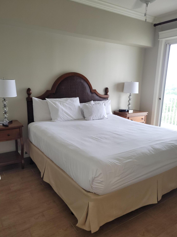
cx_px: 88
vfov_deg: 65.3
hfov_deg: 51.3
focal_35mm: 27
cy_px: 119
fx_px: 184
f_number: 1.8
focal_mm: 5.4
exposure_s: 1/60
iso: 100
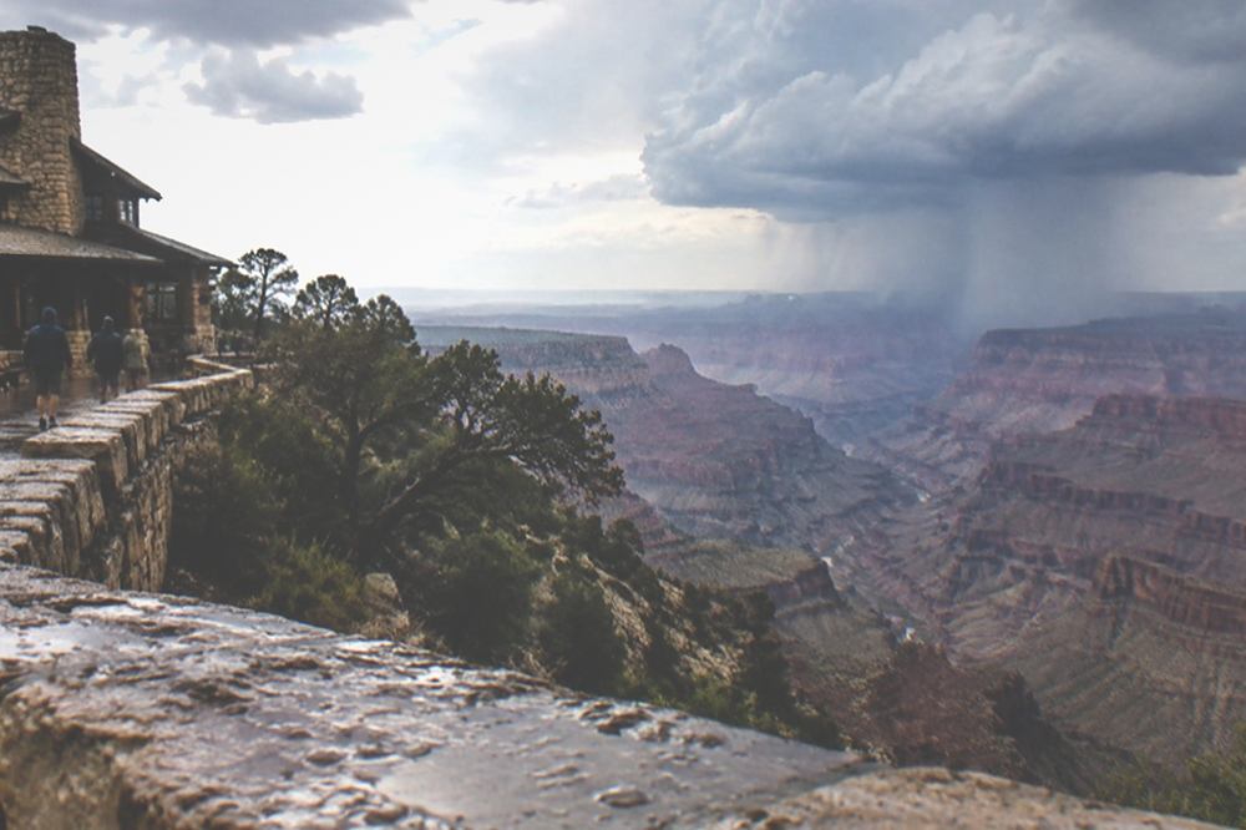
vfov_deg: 27.5
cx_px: 623
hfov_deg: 40.4
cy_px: 415
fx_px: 1695
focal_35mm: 49
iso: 400
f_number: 5.6
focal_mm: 49
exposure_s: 1/640
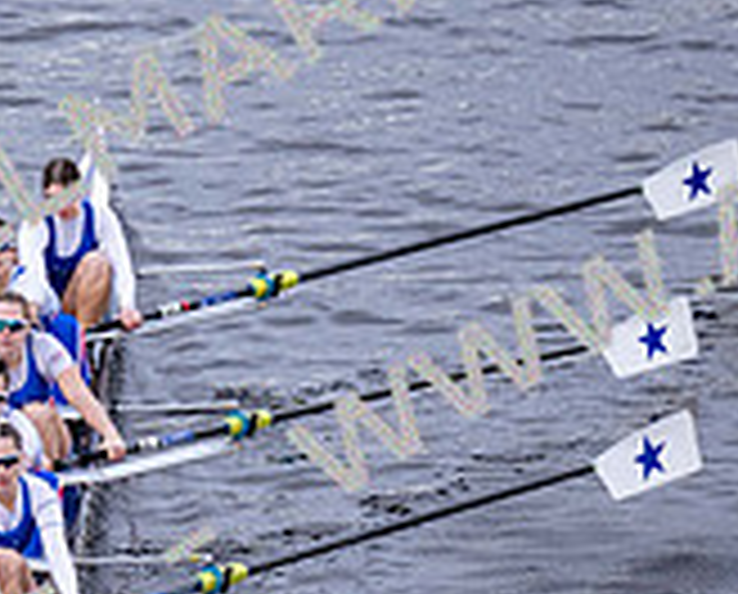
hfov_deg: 2.9
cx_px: -40
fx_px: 14494
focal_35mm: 662
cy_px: 569
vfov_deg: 2.3
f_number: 2.8
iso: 900
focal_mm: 200
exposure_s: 1/2000
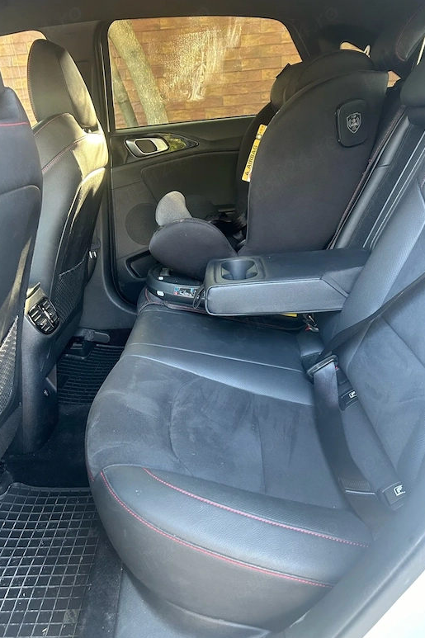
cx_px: 190
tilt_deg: -19.6
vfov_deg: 65.5
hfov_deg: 46.3
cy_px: 323
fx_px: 496
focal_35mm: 28
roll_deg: +3.6
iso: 250
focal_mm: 5.7
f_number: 1.5
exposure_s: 1/60
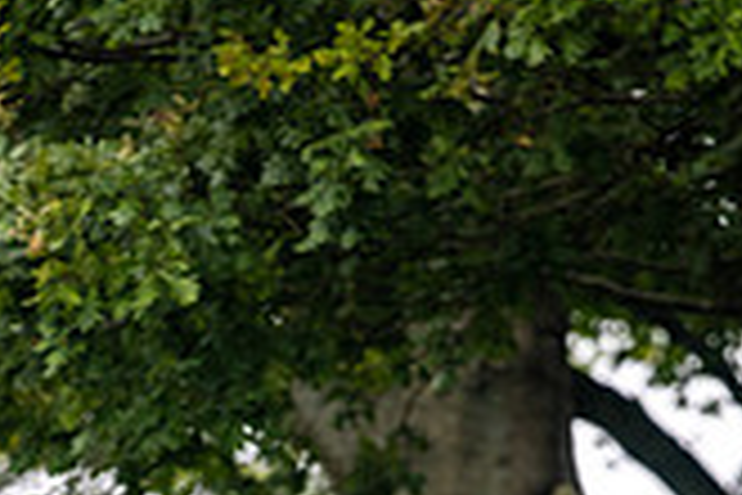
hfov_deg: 2.5
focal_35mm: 816
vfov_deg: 1.7
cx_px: 166
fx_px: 16817
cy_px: 981
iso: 160
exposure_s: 1/320
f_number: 5
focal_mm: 300
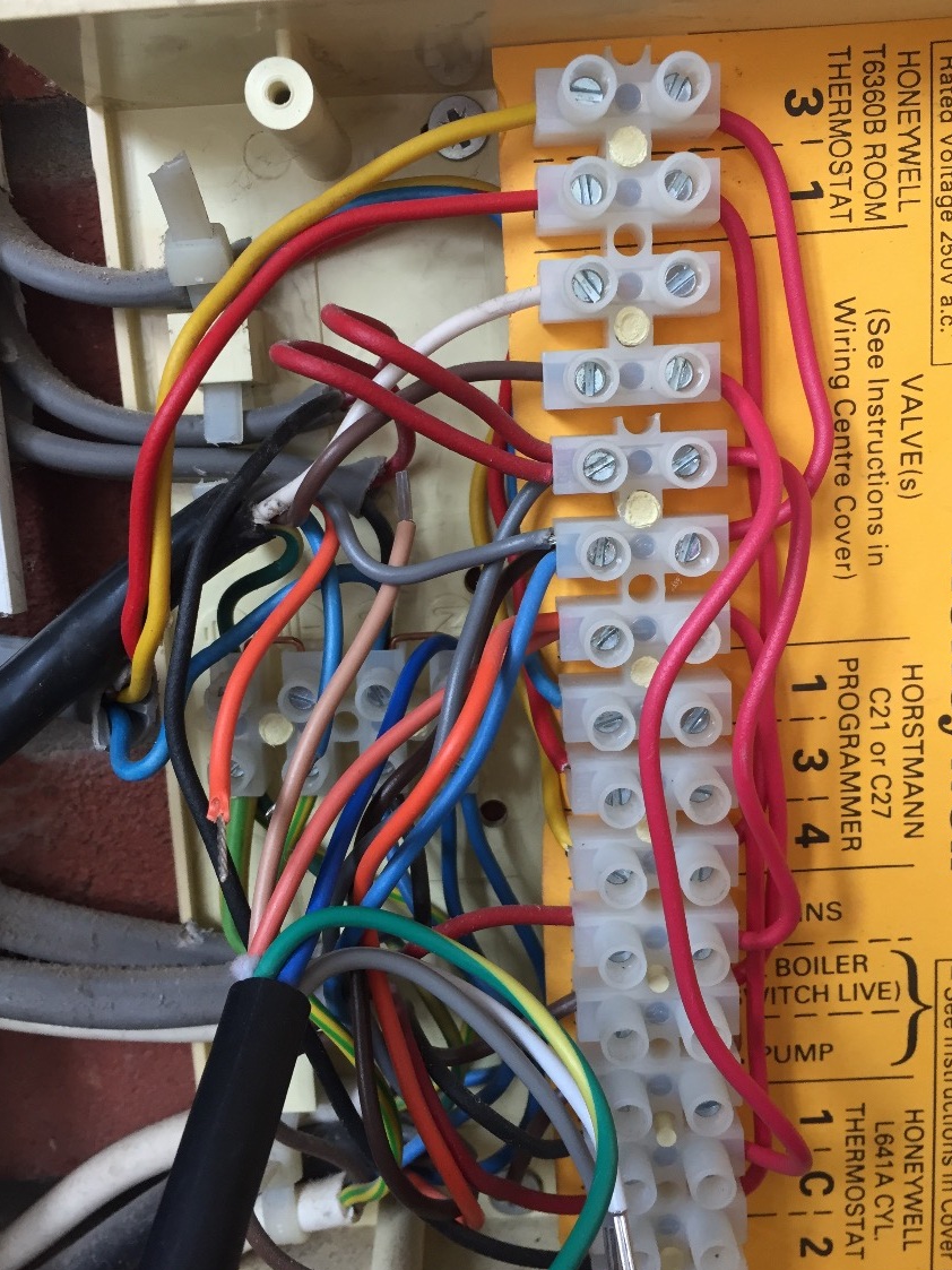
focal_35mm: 31
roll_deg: +4.4
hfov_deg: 45.4
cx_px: 488
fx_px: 1137
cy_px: 606
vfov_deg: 58.3
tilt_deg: -7.1
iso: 100
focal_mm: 4.15
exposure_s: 1/33
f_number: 2.2
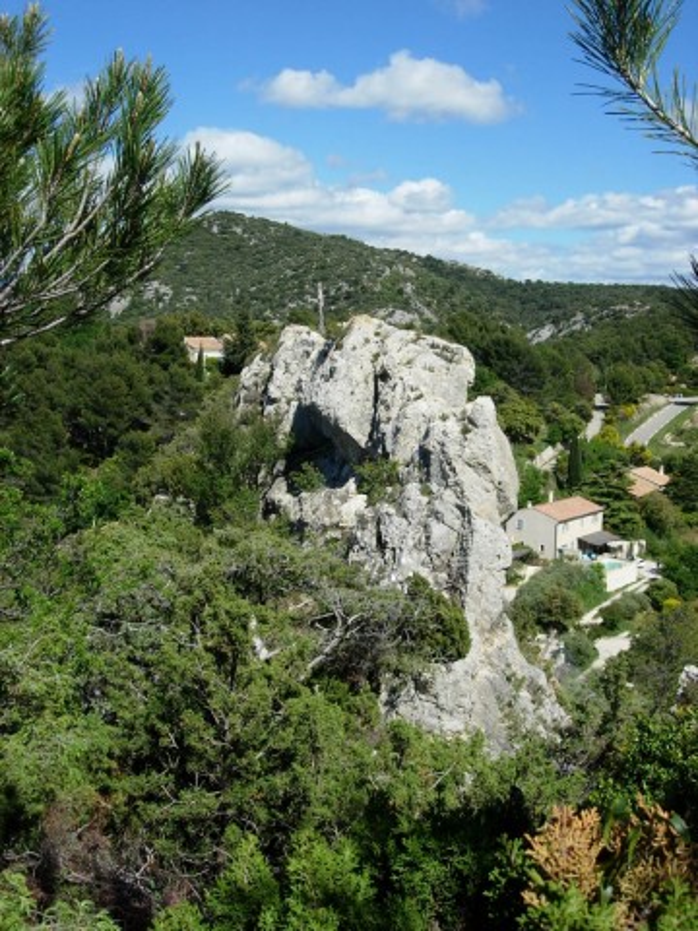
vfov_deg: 49.0
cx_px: 349
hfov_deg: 37.7
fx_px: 1022
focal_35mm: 38
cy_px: 466
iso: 64
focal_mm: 7.8
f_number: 4.8
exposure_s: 1/724
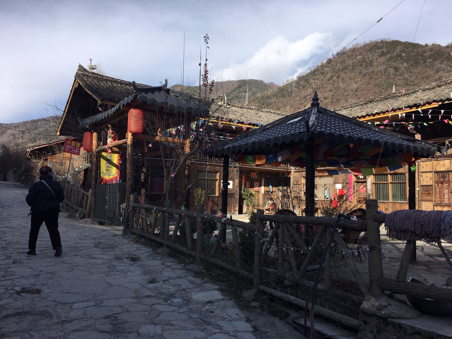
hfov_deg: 61.7
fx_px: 379
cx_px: 226
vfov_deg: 48.2
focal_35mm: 29
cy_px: 170
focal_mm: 4.15
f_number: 2.2
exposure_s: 1/1282
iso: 25
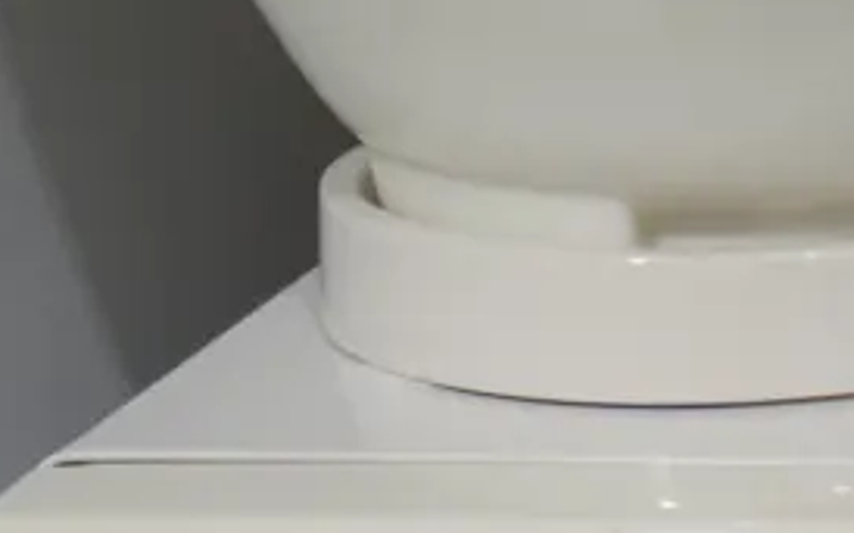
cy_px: 1128
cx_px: 1337
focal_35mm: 111
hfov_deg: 16.8
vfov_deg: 10.6
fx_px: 2582
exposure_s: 1/60
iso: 320
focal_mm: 14
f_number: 3.5
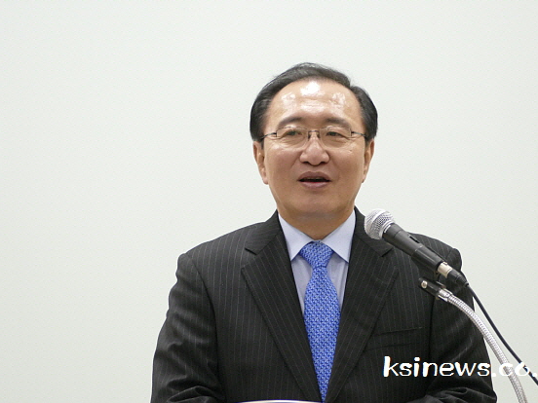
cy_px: 195
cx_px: 289
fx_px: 6543
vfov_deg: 3.5
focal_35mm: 421
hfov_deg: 4.7
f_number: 4
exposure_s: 1/100
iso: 1600
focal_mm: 135.82
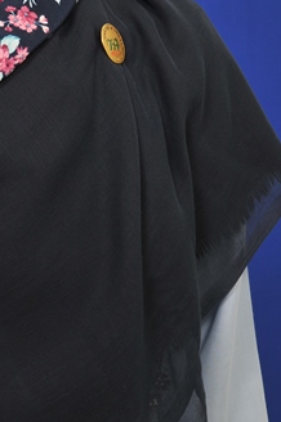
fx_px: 2229
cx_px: -23
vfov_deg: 10.7
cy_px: 1
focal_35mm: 190
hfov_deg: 7.2
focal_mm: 52
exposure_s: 1/100
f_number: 10
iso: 200
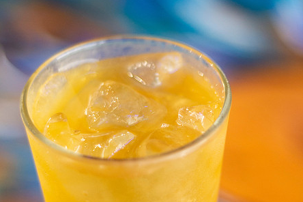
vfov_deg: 12.7
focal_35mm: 108
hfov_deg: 18.9
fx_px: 909
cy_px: 133
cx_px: 192
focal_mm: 50
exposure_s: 1/60
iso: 800
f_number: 1.8
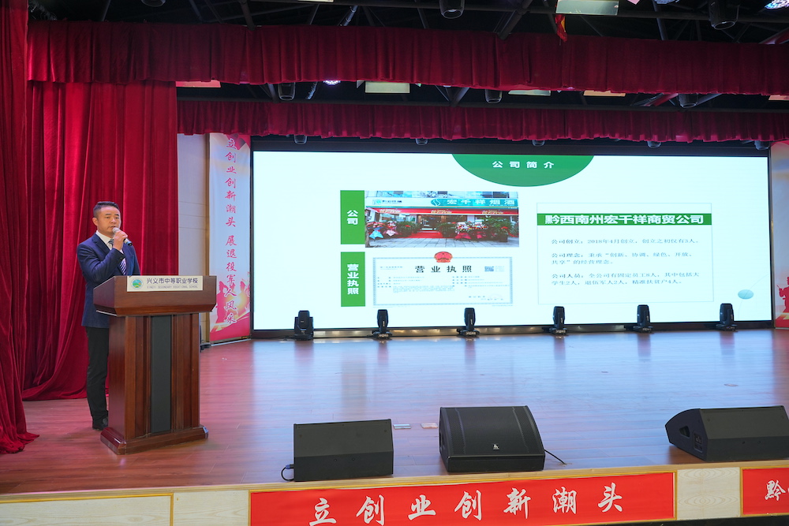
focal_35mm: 26
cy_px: 263
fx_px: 570
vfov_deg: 49.6
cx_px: 394
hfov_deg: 69.4
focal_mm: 26
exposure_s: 1/80
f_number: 5.6
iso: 500
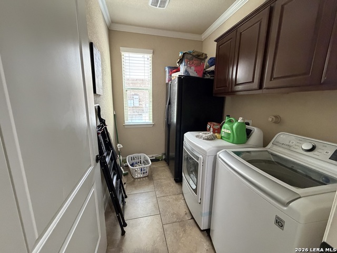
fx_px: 136
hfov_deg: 102.1
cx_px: 168
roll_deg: -0.7
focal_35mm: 14
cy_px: 126
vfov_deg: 85.7
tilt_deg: -11.0
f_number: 2.2
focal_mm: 2.22
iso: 640
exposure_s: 1/60
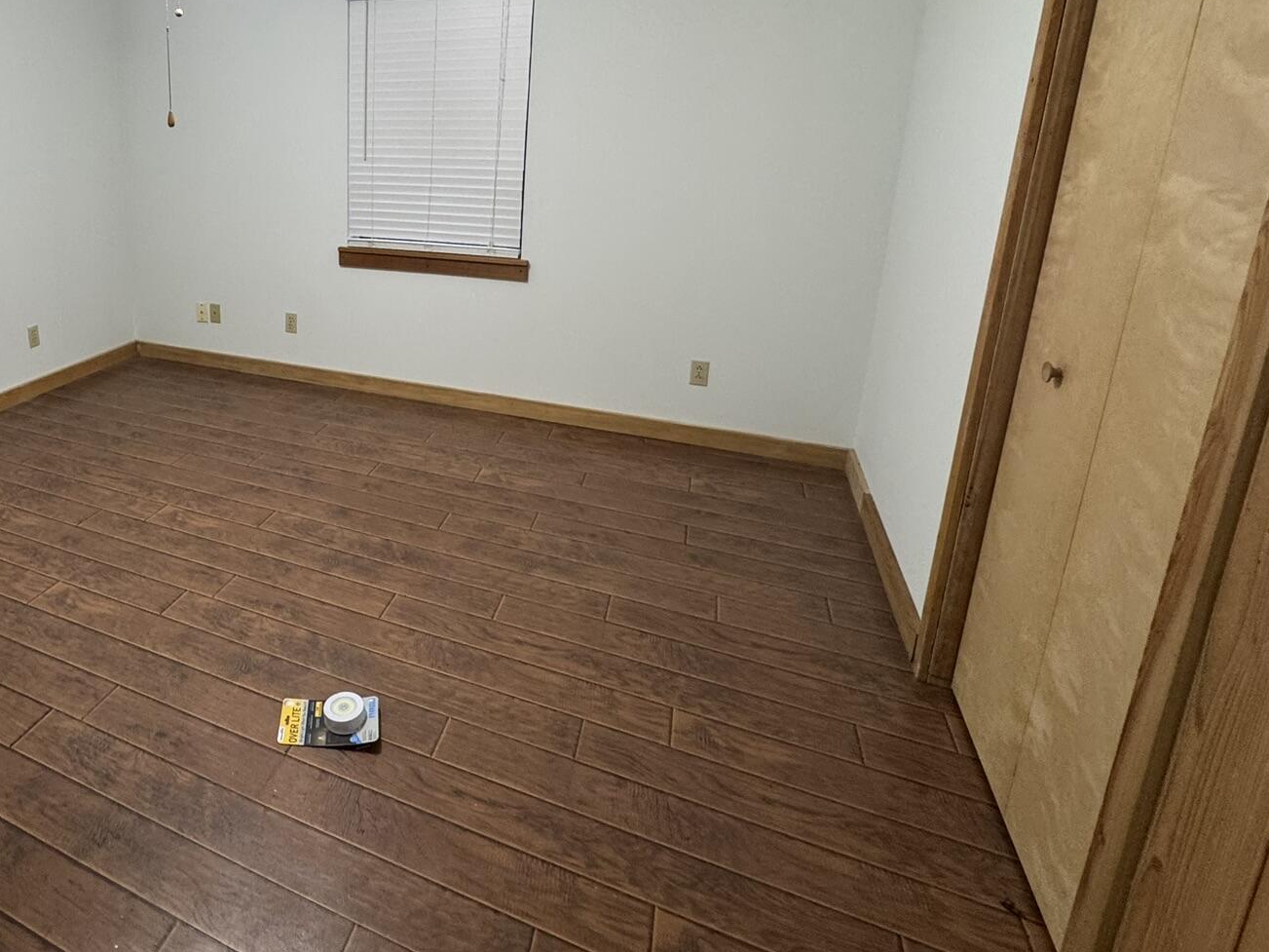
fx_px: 806
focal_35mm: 22
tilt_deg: -12.9
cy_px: 299
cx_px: 281
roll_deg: +0.4
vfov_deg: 59.3
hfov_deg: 70.0
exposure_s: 1/60
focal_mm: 2.22
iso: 200
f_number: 2.2
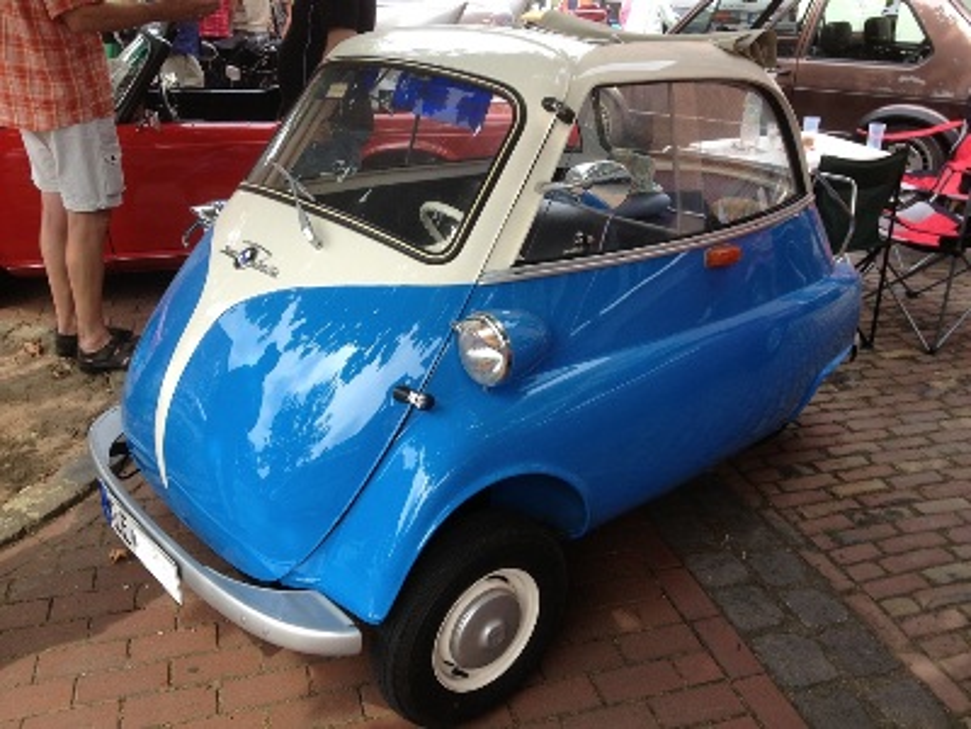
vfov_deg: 40.7
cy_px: 364
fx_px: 982
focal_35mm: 35
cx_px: 486
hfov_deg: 52.6
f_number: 2.4
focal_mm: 4.28
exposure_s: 1/277
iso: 50
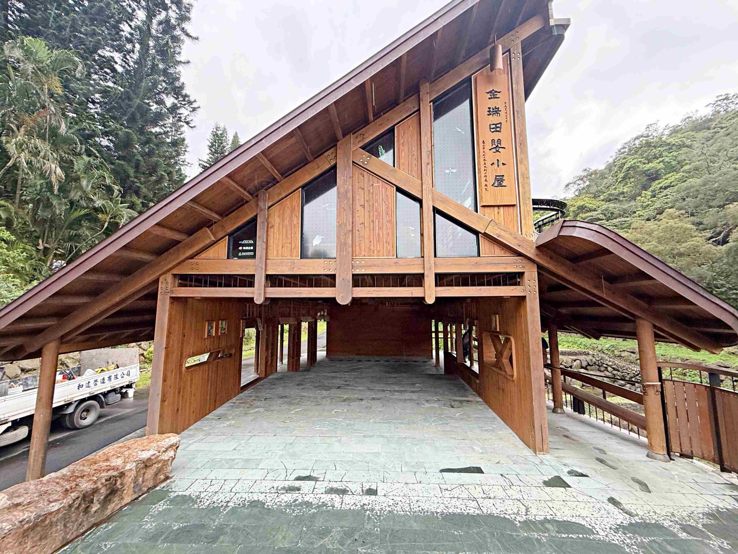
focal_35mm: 14
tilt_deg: +7.7
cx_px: 369
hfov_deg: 102.1
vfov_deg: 85.7
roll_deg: +0.7
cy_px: 277
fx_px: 298
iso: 200
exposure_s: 1/121
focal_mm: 2.22
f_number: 2.2
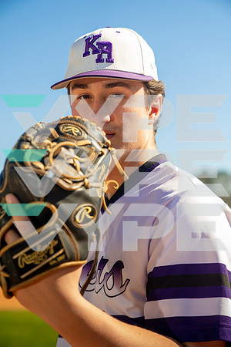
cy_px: 174
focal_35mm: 58
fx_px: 558
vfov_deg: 34.5
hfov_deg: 23.4
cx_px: 116
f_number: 3.5
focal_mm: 58
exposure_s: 1/125
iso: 100
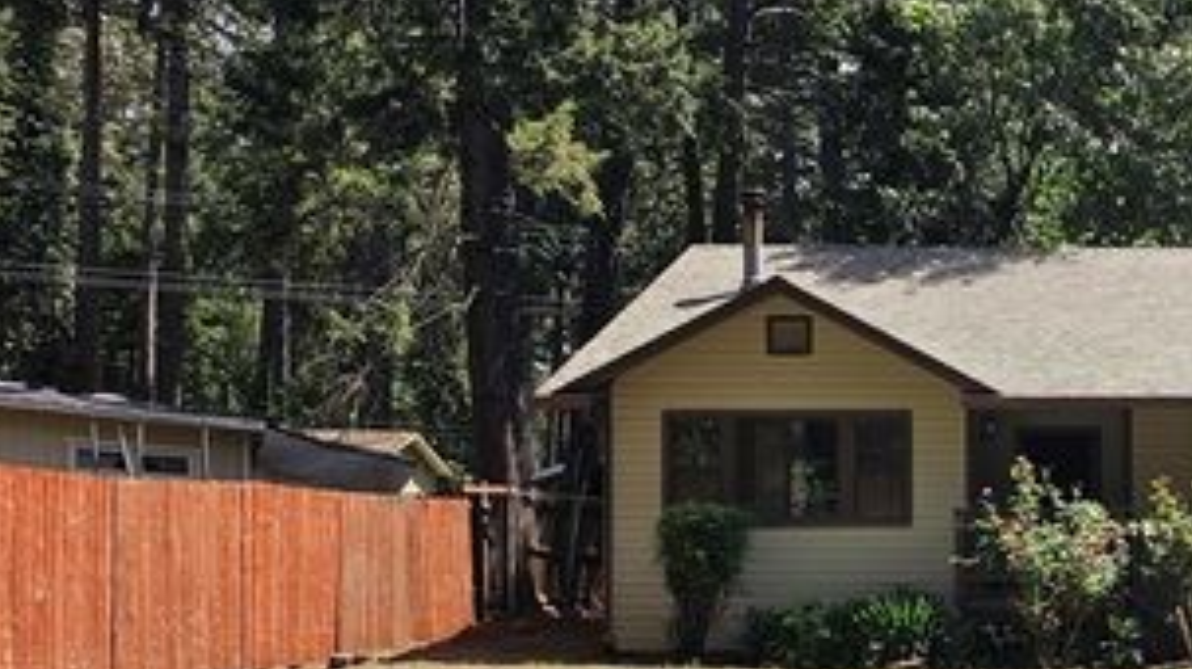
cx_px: 1227
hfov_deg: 35.0
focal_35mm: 53
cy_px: 543
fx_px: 1674
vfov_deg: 22.3
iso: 10
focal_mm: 6.3
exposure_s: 1/407
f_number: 1.7
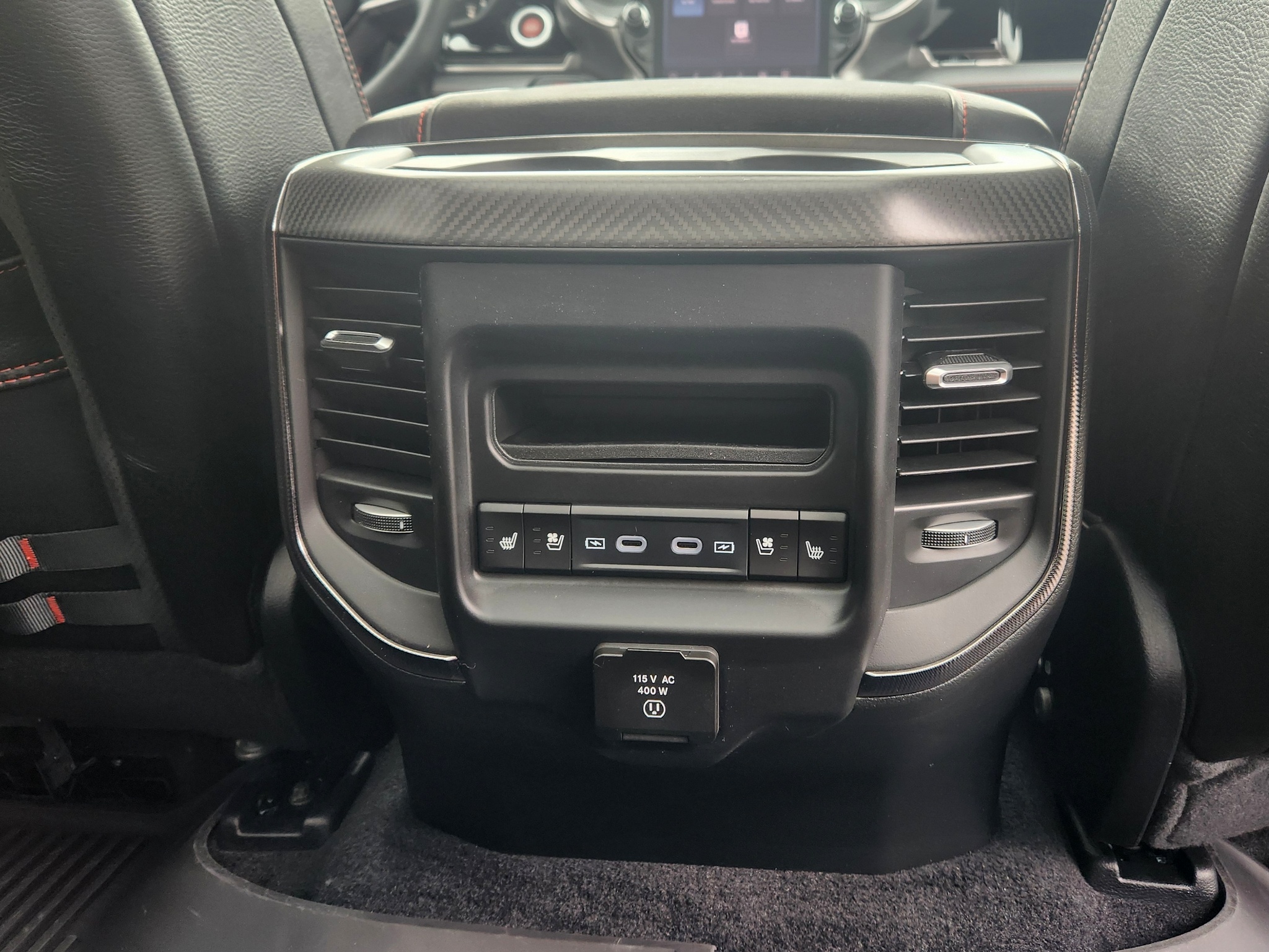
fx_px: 843
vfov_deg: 58.9
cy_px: 476
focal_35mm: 23
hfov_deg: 73.9
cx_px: 634
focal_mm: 5.4
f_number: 1.8
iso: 160
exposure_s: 1/120
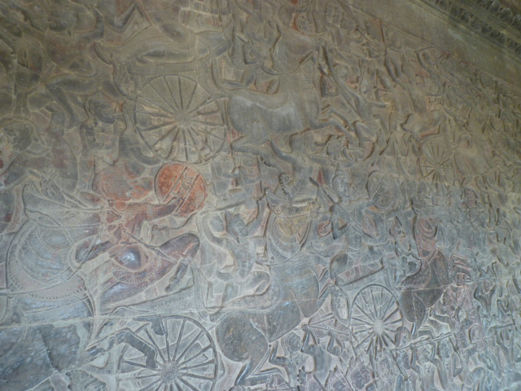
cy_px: 196
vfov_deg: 54.9
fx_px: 376
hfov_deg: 69.4
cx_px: 260
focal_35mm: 25
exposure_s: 1/50
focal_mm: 4.4
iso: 80
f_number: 2.8
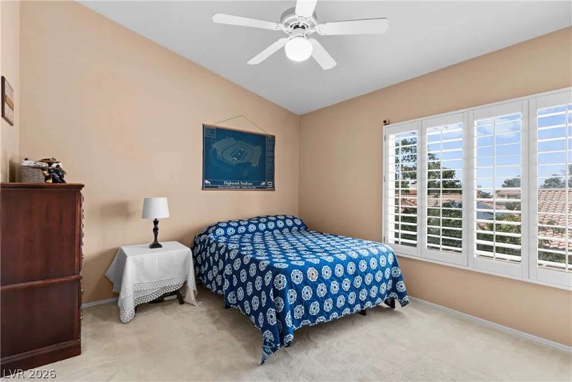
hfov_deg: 93.3
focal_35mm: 17
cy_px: 191
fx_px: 270
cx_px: 286
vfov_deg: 70.5
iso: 400
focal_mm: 17
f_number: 8
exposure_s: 1/40
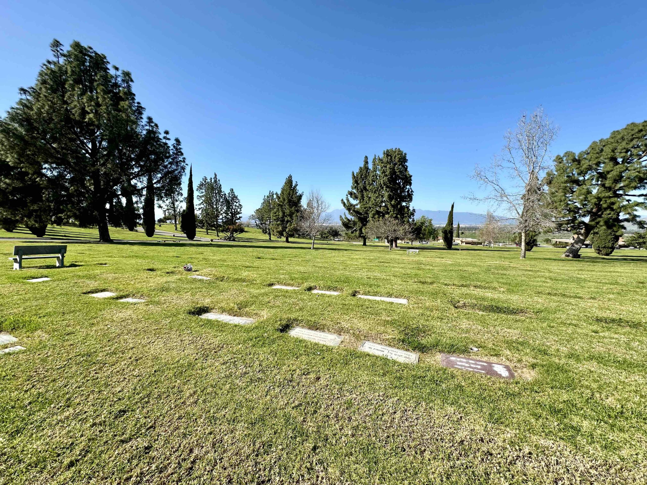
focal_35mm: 14
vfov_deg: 85.7
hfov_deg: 102.1
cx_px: 324
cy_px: 242
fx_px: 262
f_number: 2.2
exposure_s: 1/1618
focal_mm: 2.22
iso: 50
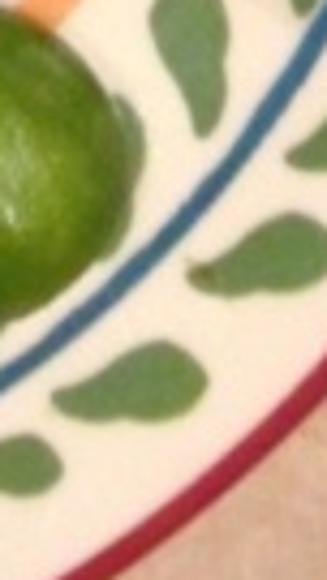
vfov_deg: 11.6
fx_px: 2634
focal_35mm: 171
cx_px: -447
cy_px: -503
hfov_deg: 6.7
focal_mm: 4.12
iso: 400
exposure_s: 1/15
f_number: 2.4
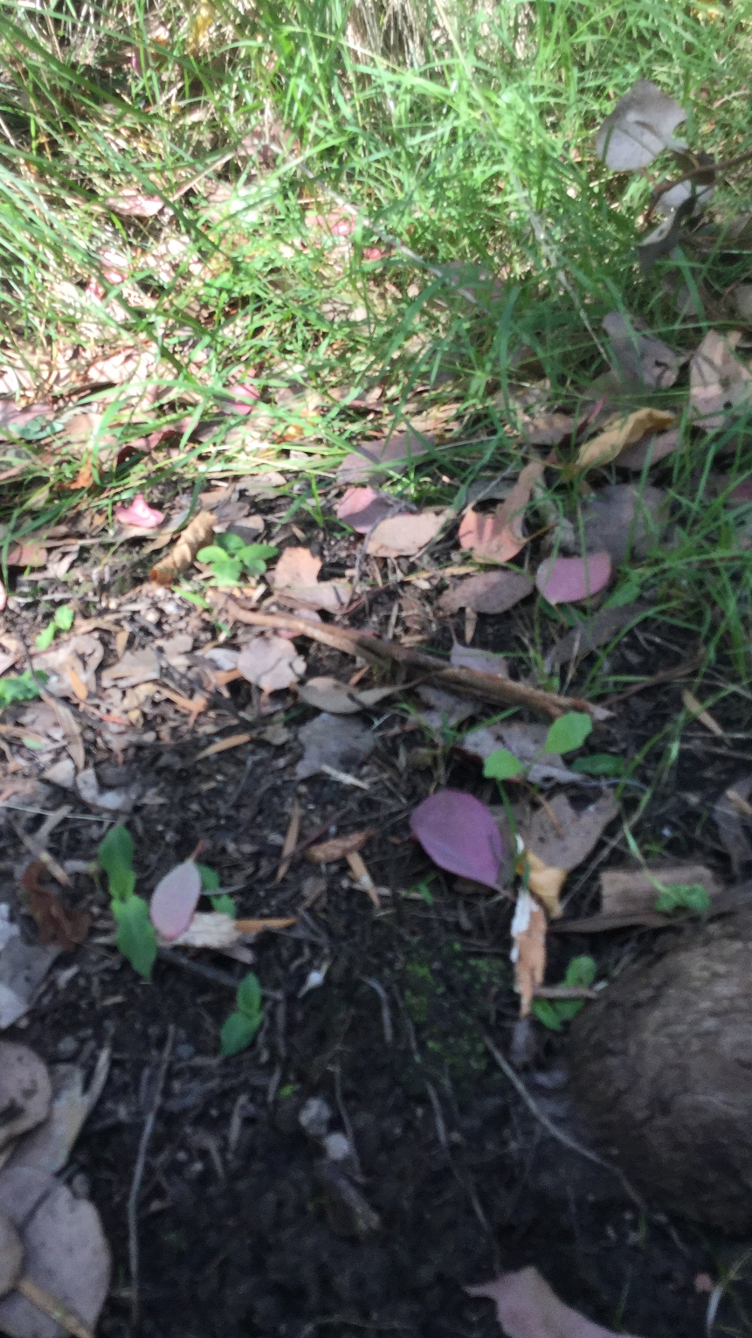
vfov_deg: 55.3
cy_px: 645
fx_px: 1276
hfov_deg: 32.6
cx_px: 254
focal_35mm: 36
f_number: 2.4
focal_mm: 3.3
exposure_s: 1/100
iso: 50
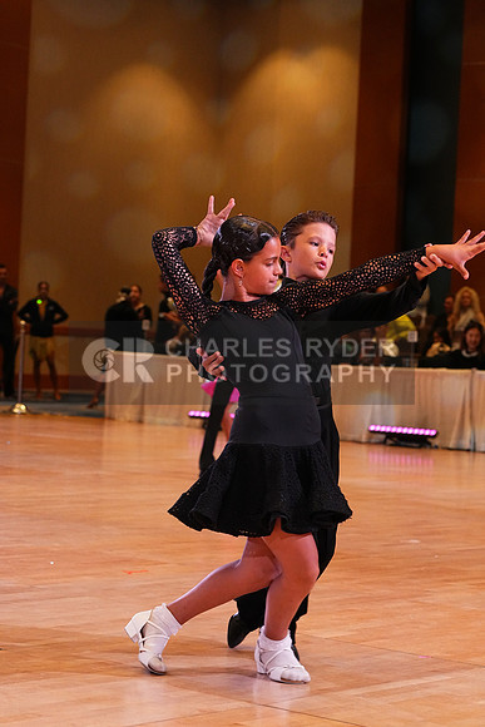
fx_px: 1818
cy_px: 364
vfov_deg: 22.6
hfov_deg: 15.2
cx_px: 242
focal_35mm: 90
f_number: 6.3
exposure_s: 1/320
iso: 5000
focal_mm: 90
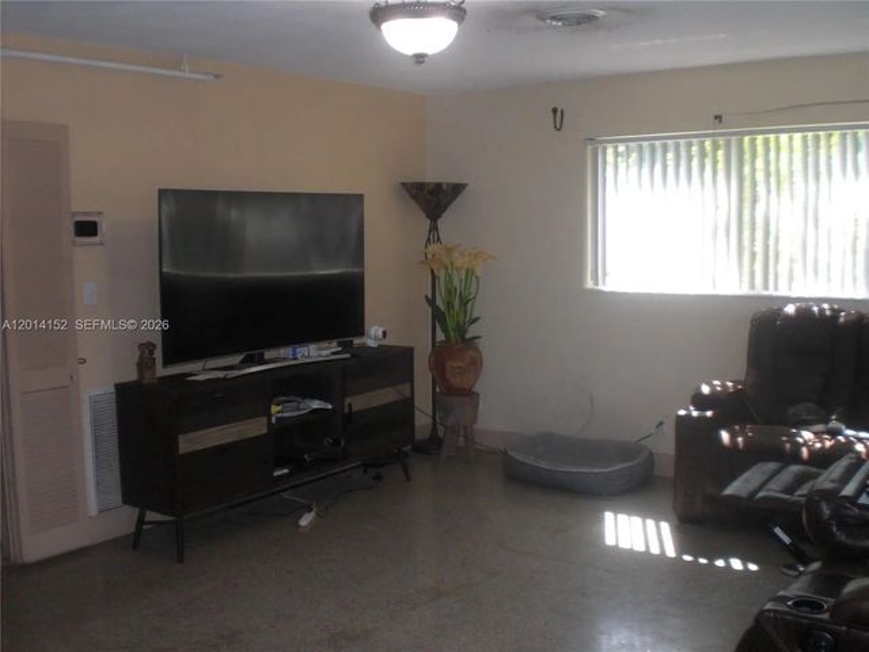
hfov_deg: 49.0
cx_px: 434
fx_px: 954
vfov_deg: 37.7
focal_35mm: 38
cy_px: 326
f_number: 3.1
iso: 200
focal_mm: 6.3
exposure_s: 1/60
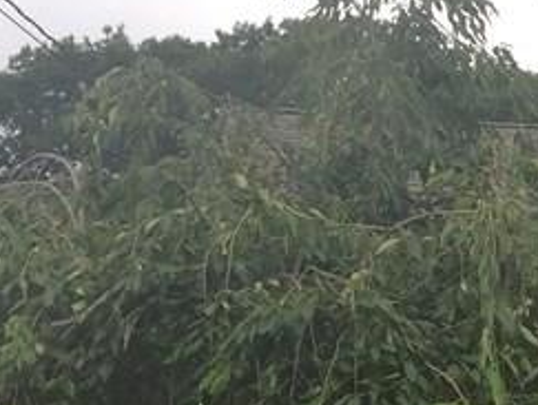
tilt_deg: +1.1
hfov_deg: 13.9
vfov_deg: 12.0
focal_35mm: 122
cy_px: 467
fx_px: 1899
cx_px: 1045
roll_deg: -0.1
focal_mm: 4.15
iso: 32
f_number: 2.2
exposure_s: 1/648
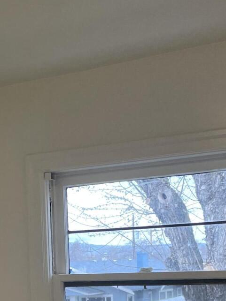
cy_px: 301
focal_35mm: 81
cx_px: 22
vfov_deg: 23.2
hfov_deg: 17.9
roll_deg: +2.9
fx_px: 706
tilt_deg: -1.1
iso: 40
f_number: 1.6
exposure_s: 1/120
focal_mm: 4.2
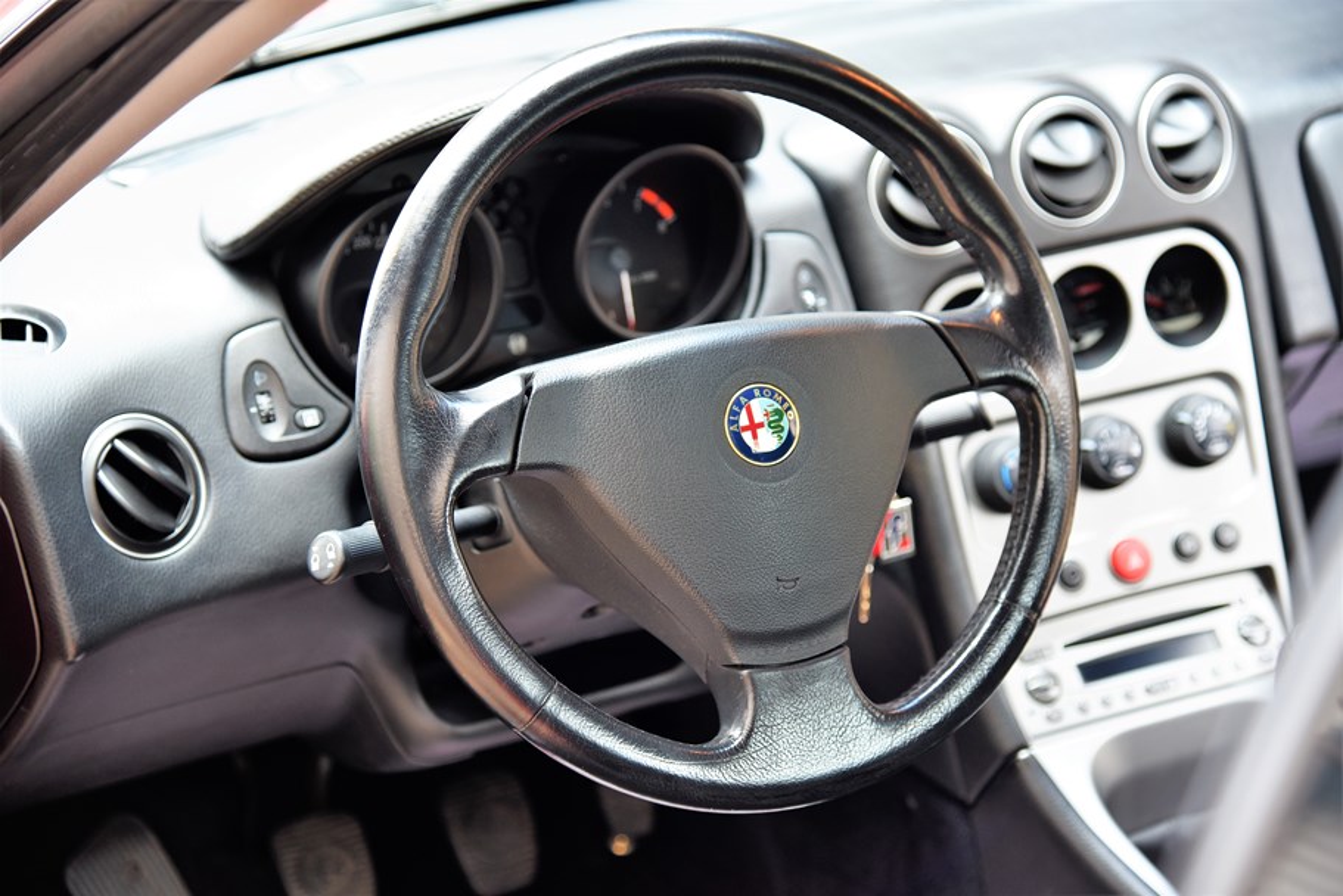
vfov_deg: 17.5
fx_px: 2911
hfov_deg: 26.0
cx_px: 672
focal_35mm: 78
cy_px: 448
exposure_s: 1/60
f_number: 4
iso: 900
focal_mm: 78
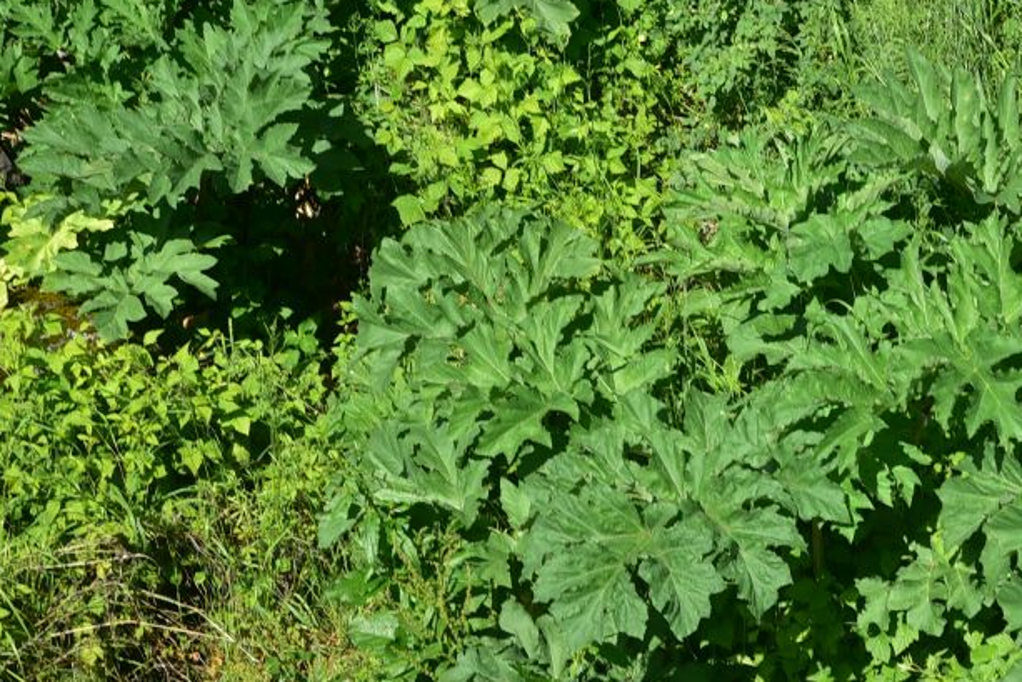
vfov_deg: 12.9
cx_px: 1042
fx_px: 3010
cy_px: 528
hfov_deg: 18.7
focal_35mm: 106
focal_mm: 50
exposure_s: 1/125
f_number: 11
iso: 100
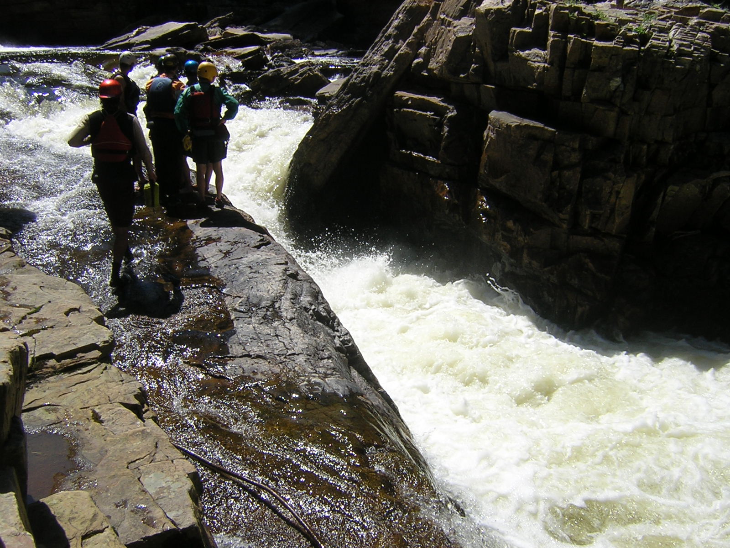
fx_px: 759
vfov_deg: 39.7
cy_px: 274
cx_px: 365
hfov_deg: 51.4
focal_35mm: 36
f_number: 5.2
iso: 100
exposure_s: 1/543
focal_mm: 4.7
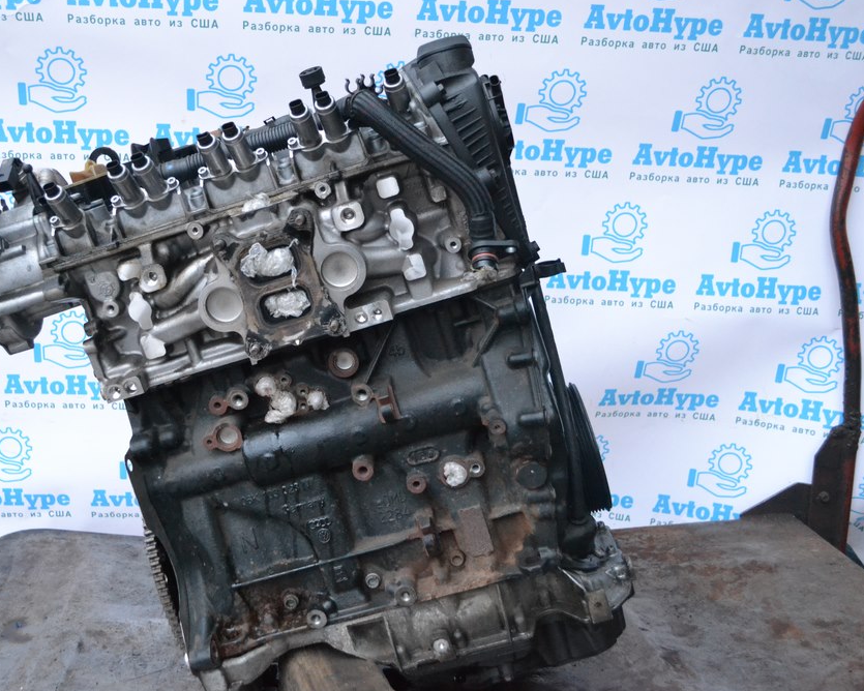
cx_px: 340
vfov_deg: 39.2
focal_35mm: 38
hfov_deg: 47.6
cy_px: 341
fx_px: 972
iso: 3200
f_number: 4
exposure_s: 1/60
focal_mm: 22
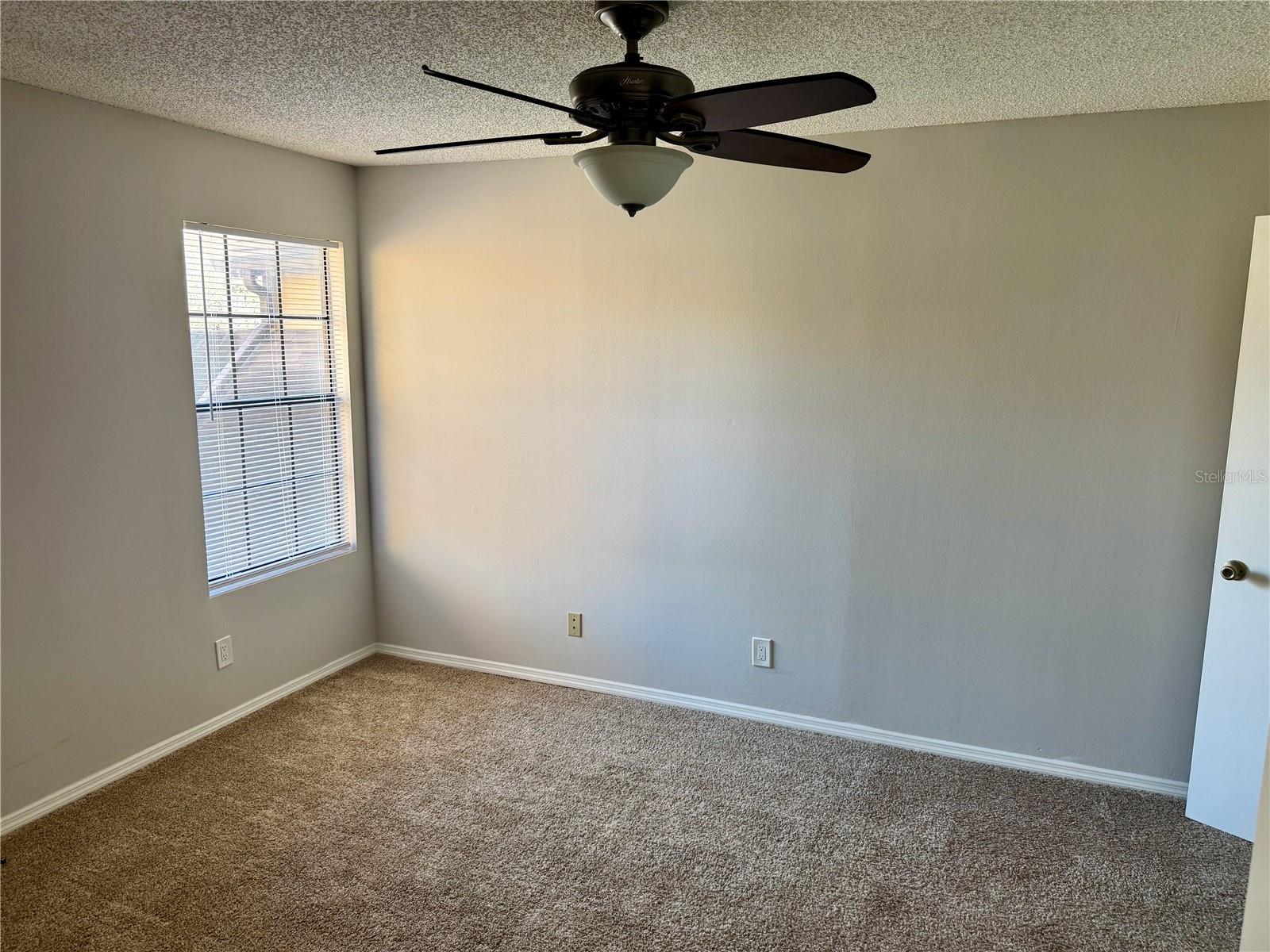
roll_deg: -0.4
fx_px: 881
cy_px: 476
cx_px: 635
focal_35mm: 24
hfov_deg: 71.6
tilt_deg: -10.6
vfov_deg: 56.8
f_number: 1.78
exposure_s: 1/120
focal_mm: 6.76
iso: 160
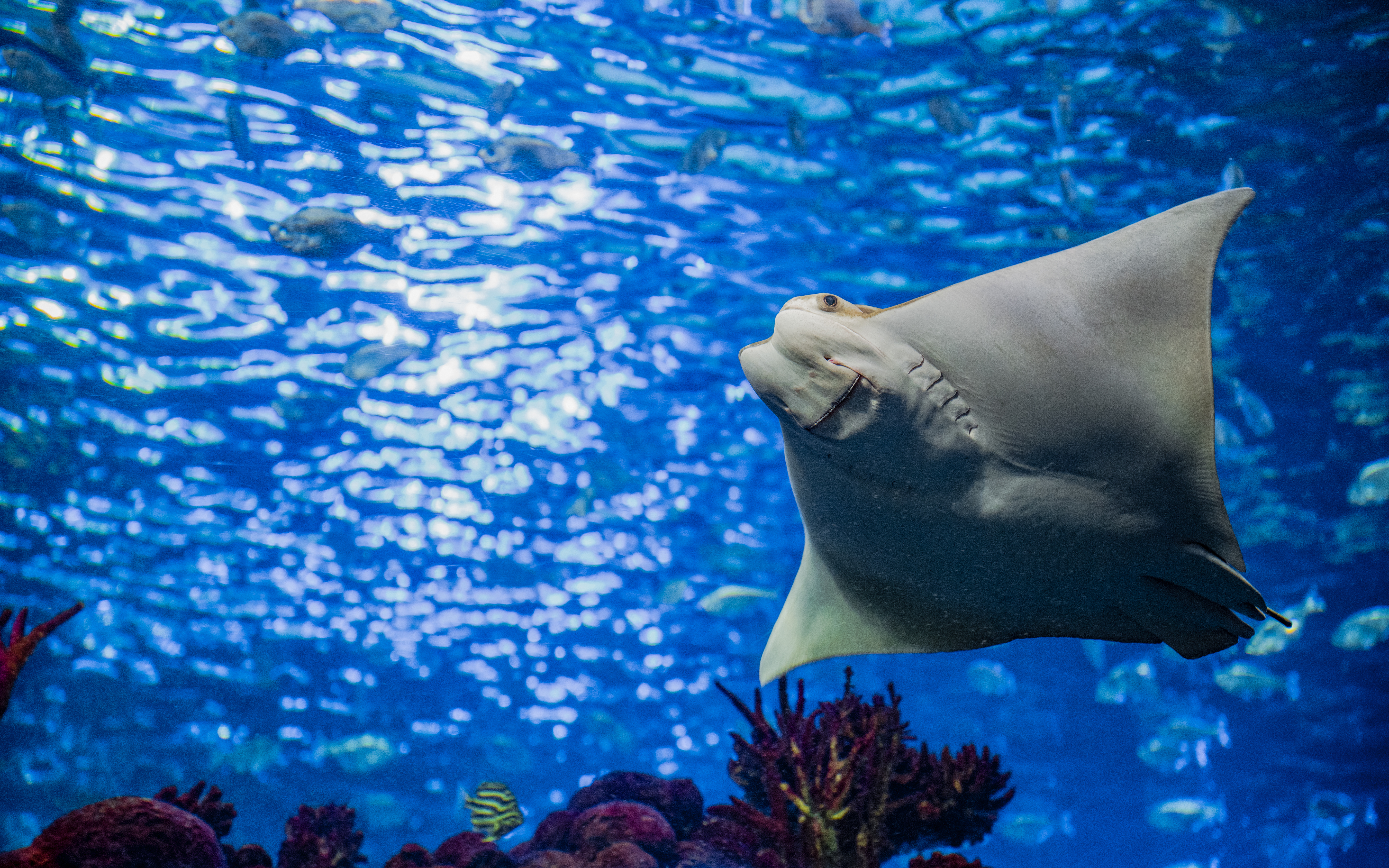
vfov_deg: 18.1
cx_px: 700
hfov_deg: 28.6
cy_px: 404
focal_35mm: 72
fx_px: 2726
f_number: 2.8
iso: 1250
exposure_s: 1/100
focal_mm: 70
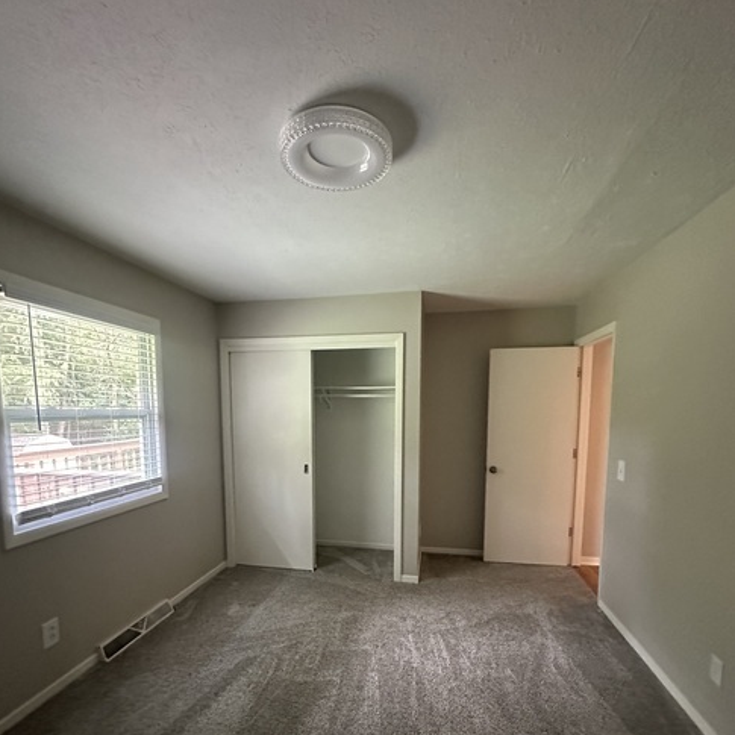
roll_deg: +1.0
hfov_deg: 84.0
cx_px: 359
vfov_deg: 82.7
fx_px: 408
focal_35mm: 17
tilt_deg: -1.8
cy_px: 451
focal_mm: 2.22
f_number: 2.2
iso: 1000
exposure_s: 1/60
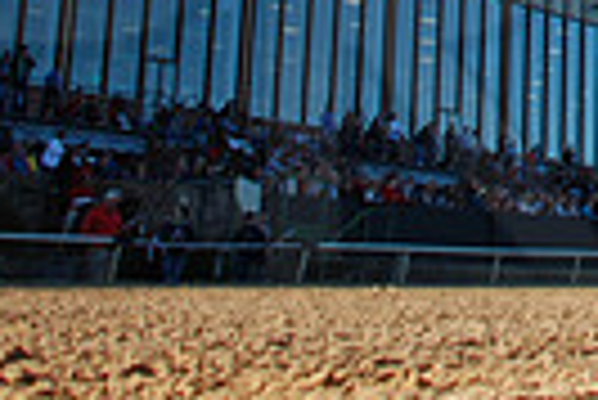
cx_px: 994
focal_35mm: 131
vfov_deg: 9.6
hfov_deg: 14.2
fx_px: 2178
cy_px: -454
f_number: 4
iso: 100
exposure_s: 1/640
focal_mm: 20
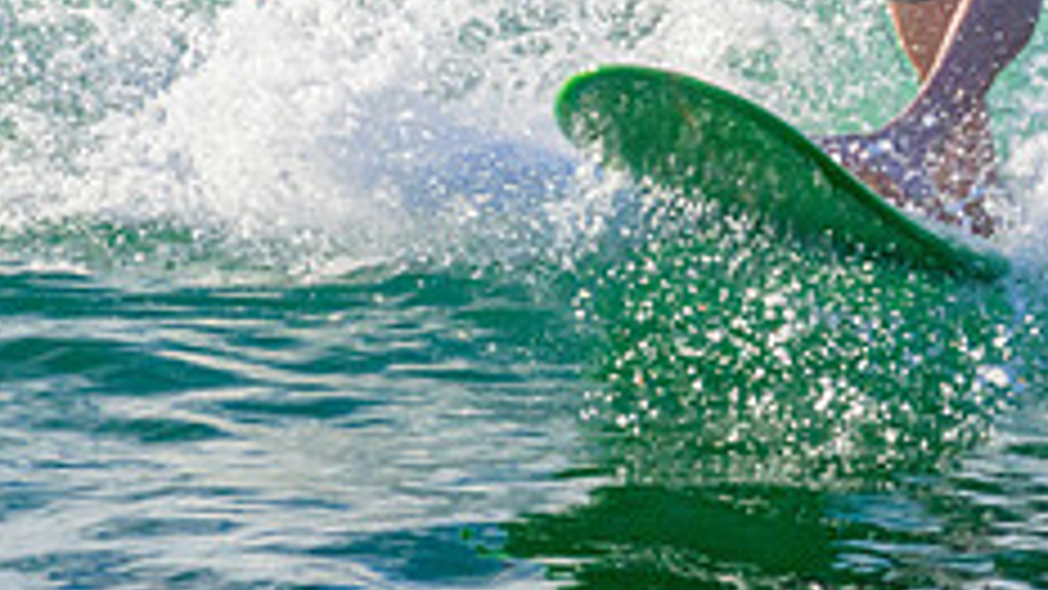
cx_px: 1301
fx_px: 79161
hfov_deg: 0.8
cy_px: -225
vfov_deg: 0.4
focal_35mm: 2849
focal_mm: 800
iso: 1000
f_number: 11
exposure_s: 1/2000
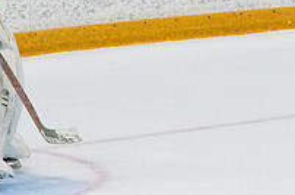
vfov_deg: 1.6
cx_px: -42
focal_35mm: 862
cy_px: 87
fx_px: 7052
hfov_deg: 2.4
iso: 8000
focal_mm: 200
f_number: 5
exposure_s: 1/1600
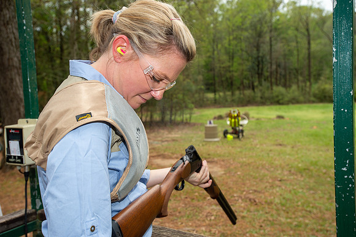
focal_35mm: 35
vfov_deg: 37.8
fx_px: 346
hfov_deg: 54.5
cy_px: 118
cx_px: 178
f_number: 6.3
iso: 125
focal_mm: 35
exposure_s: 1/160
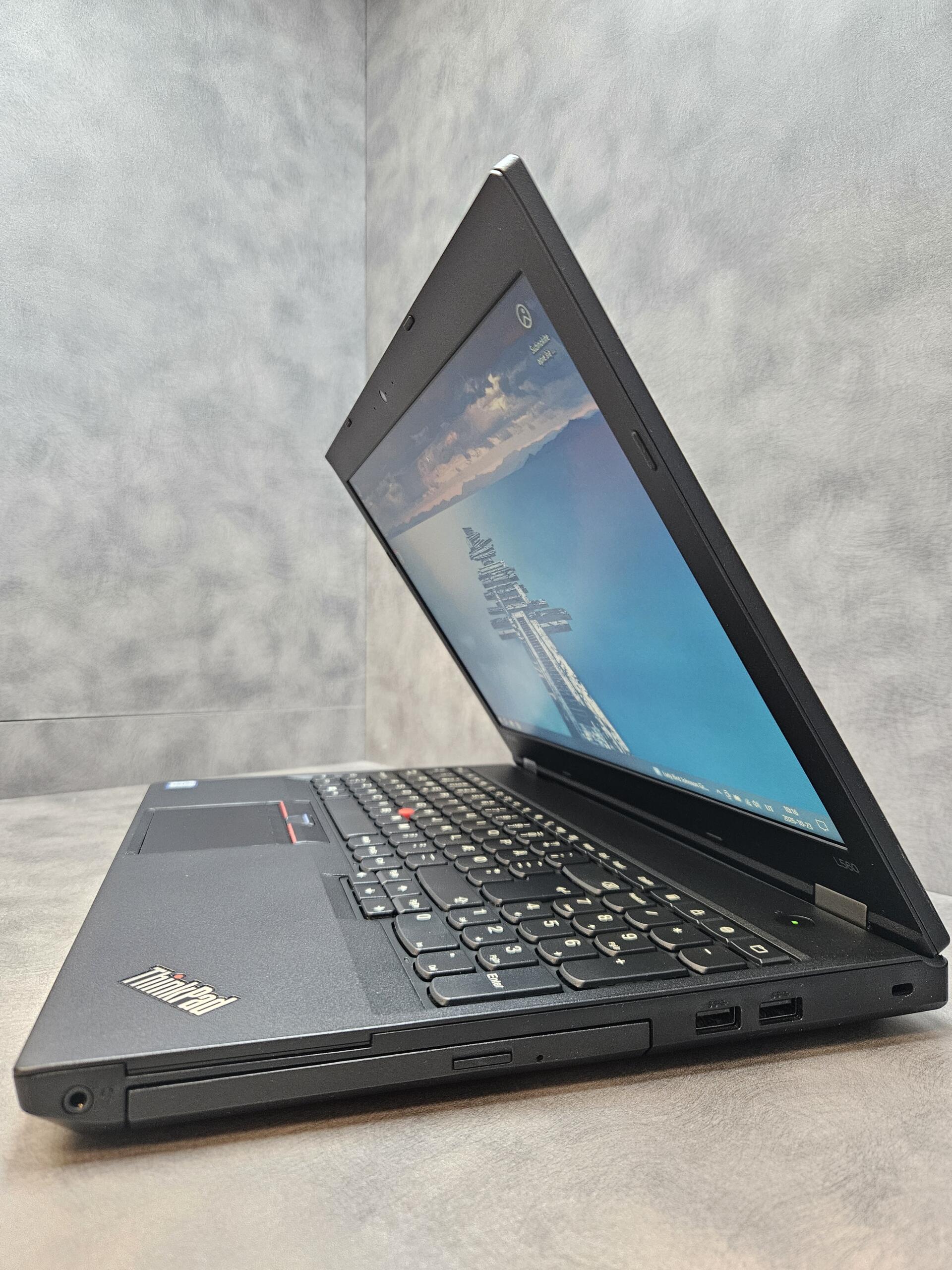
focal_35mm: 23
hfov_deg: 58.9
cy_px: 635
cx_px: 476
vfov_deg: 73.9
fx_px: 843
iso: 500
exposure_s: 1/100
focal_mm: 5.4
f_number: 1.8
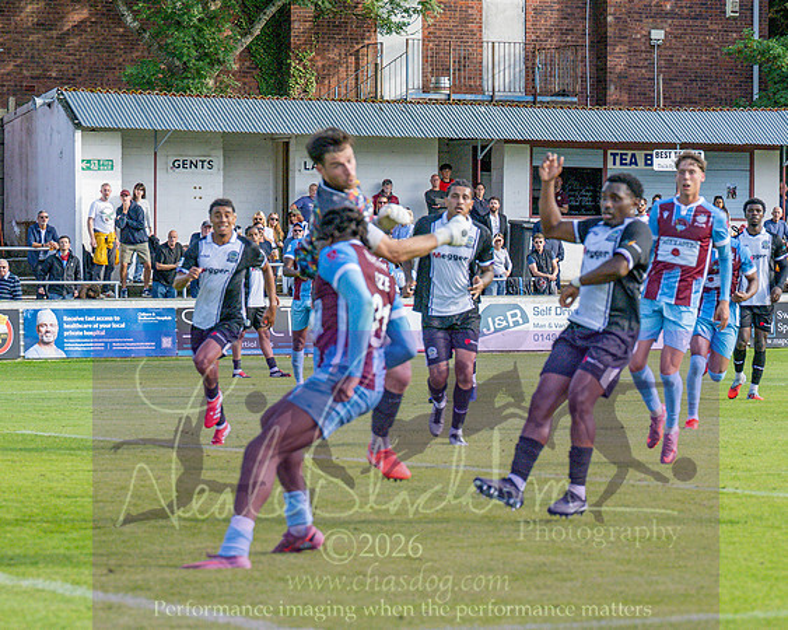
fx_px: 3865
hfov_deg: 11.6
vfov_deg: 9.3
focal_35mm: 166
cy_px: 315
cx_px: 635
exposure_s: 1/2500
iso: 400
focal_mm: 70
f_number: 4
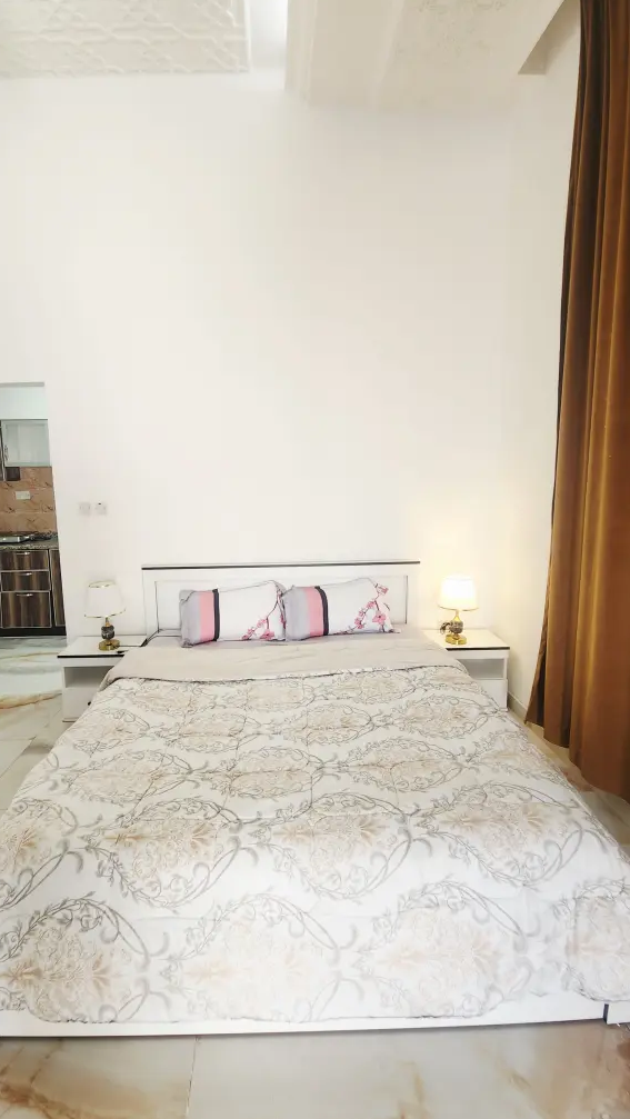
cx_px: 274
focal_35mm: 15
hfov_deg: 70.3
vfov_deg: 102.9
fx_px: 445
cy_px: 537
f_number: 2.2
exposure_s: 1/50
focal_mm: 2.2
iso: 64
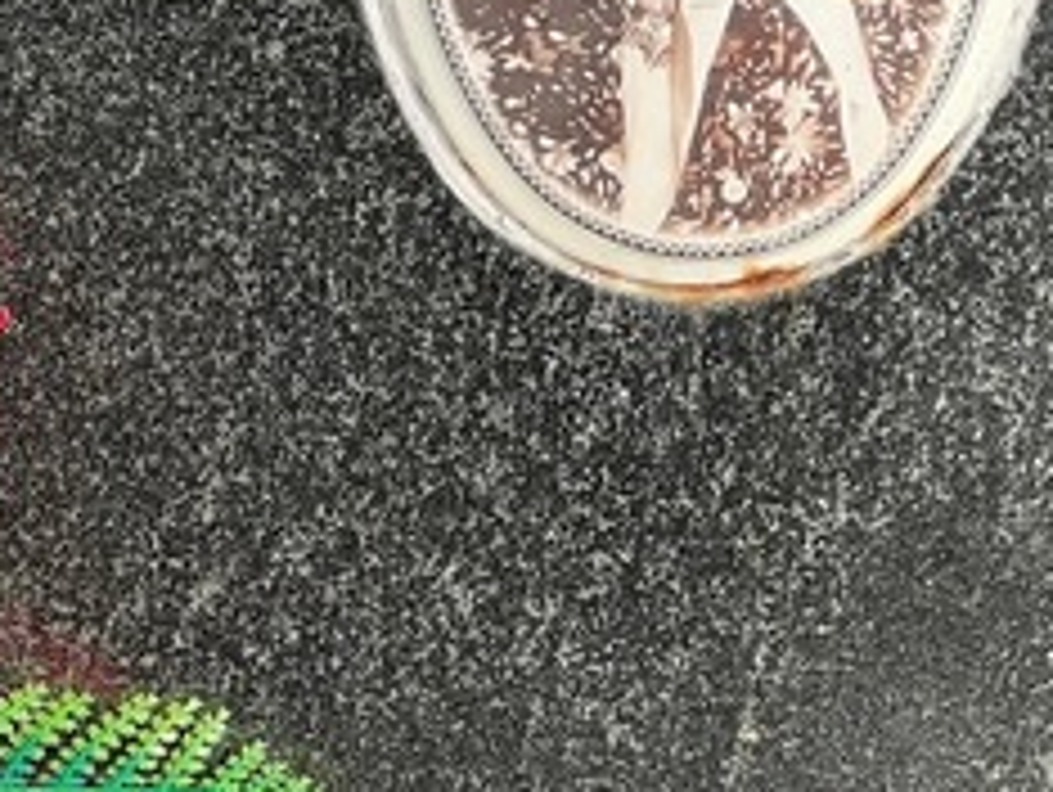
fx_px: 8009
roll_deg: -0.4
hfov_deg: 7.5
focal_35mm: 263
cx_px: 1274
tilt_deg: -22.7
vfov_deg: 5.6
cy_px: 1138
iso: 32
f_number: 2.8
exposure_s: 1/216
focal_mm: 9
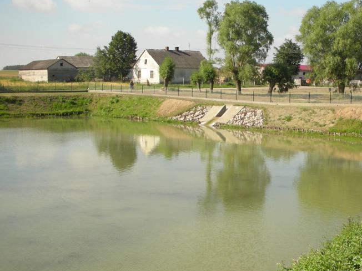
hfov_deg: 34.5
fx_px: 575
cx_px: 249
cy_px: 137
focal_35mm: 55
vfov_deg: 26.6
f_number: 8.5
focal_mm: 5.8
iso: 50
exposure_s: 1/54.8
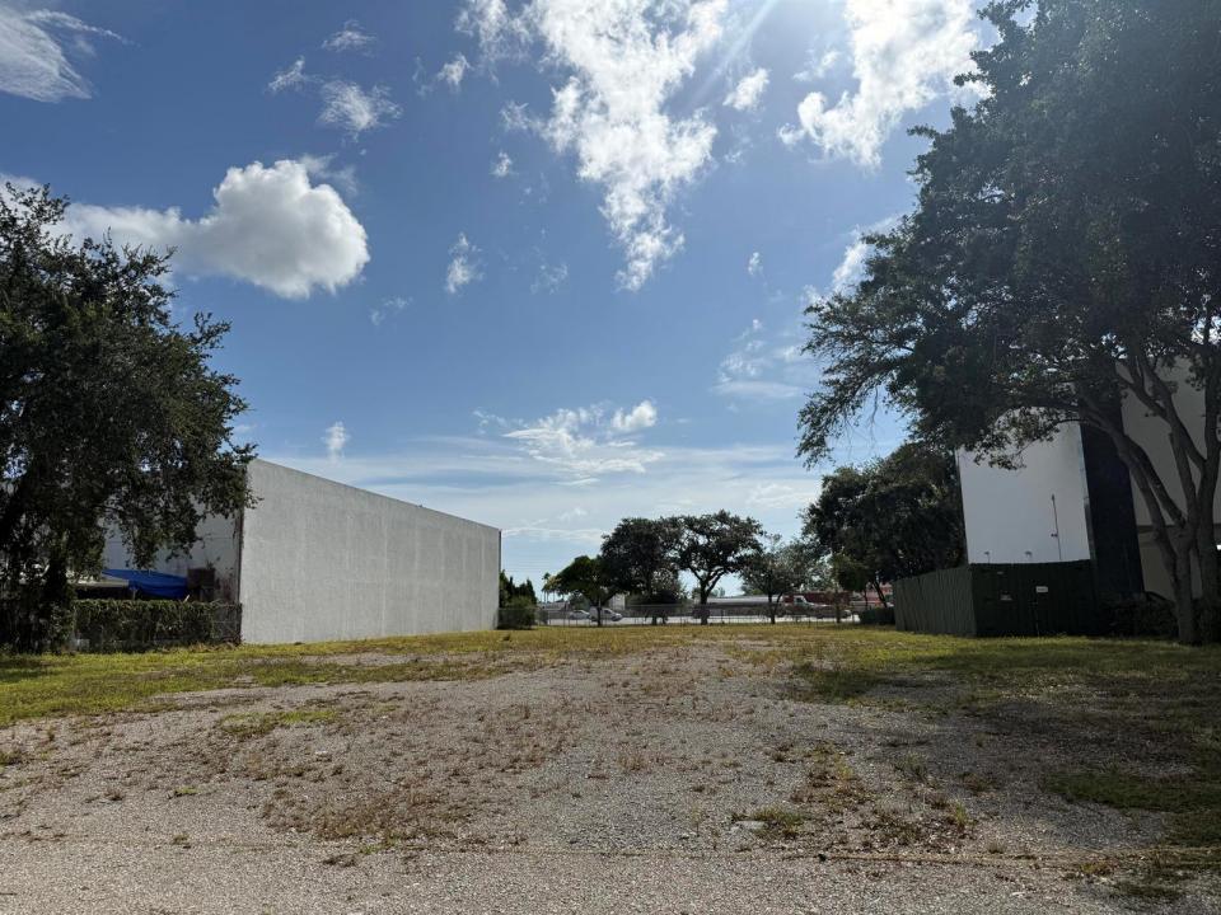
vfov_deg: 56.8
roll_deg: +0.6
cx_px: 610
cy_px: 458
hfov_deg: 71.6
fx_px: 847
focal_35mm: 24
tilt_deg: +10.7
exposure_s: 1/14286
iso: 64
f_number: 1.78
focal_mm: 6.76
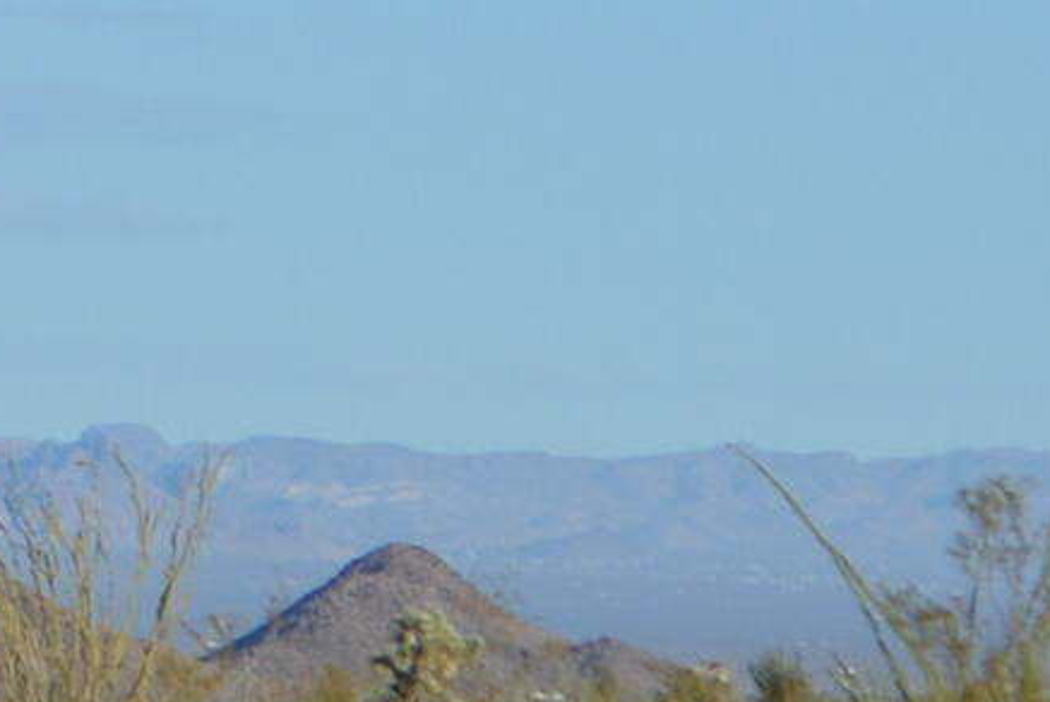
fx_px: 16473
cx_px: -284
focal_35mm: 564
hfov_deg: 3.6
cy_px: 325
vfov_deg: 2.4
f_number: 7.1
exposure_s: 1/1600
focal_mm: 55
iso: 400
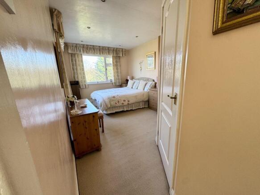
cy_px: 98
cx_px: 130
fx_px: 105
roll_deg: +1.6
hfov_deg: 102.1
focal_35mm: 14
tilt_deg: -12.9
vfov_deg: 85.7
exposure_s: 1/99
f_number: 2.2
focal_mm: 2.22
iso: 100
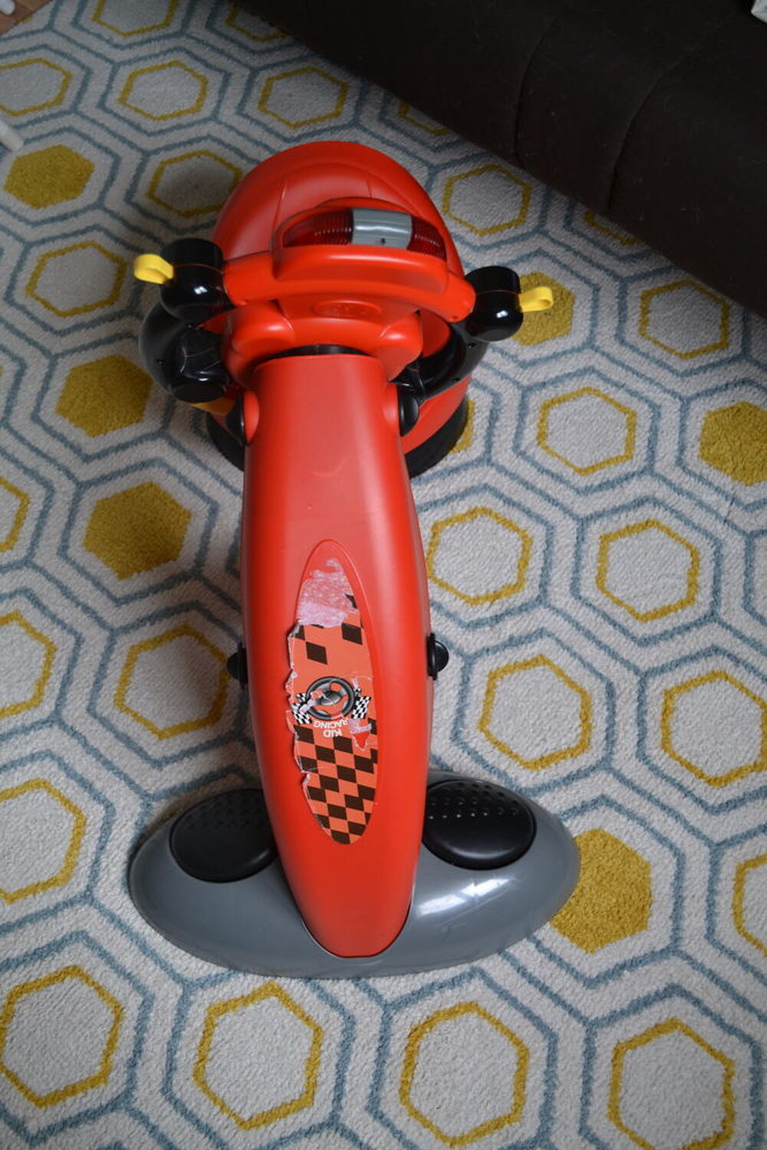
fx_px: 1246
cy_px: 575
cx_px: 384
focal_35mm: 39
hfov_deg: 34.2
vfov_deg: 49.5
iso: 400
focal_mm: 26
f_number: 4.2
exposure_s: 1/30
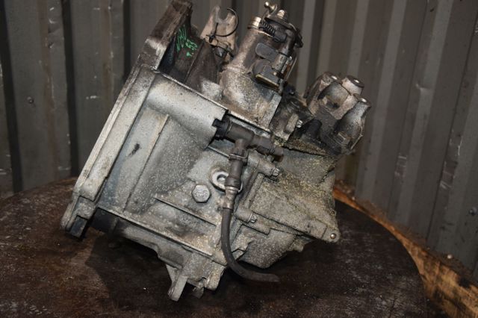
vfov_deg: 31.9
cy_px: 159
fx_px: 557
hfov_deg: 46.4
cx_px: 239
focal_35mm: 42
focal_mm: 28
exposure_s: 1/60
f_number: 5
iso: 800
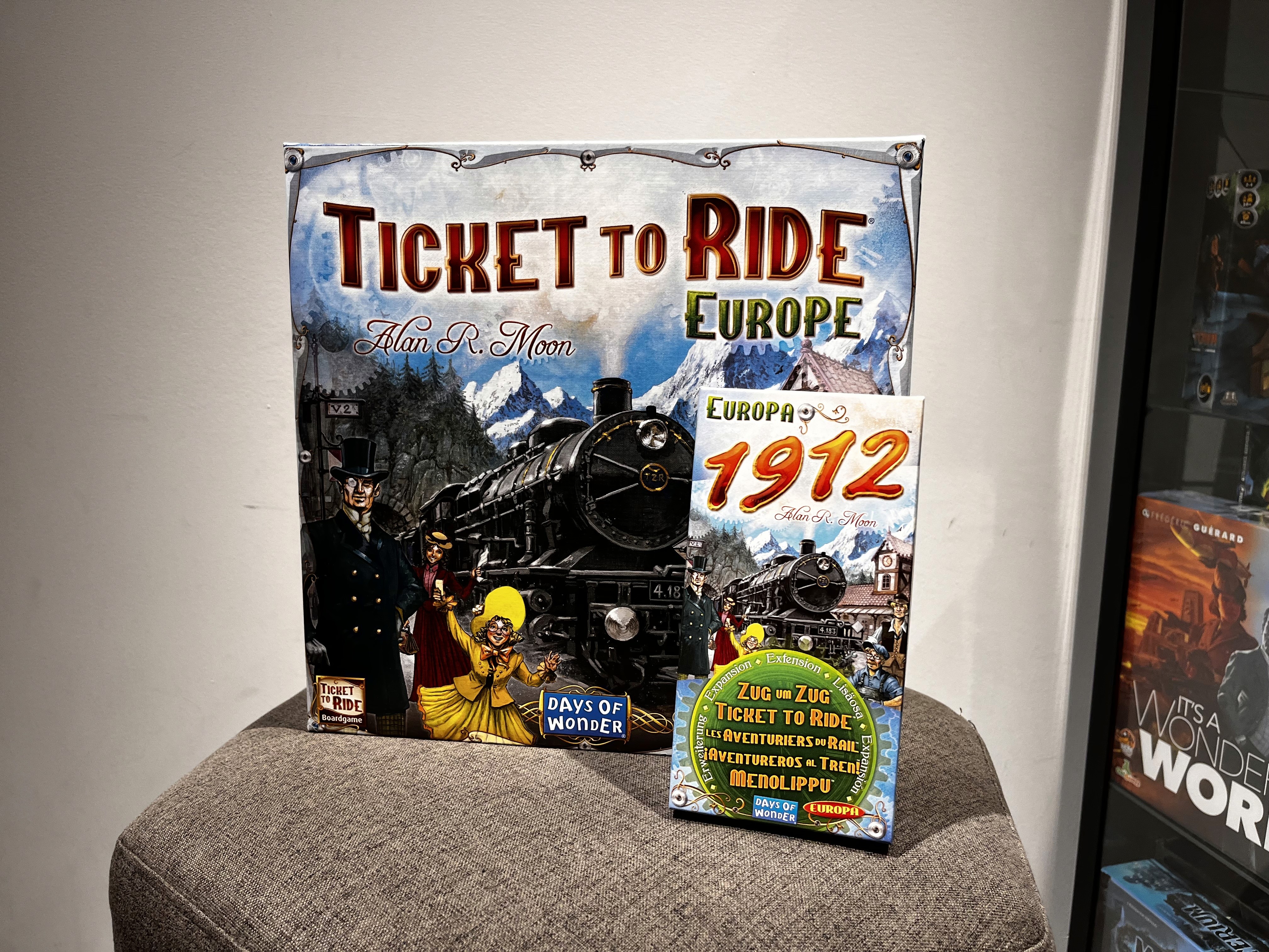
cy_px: 476
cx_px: 634
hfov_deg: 67.3
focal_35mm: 26
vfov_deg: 53.1
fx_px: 953
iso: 100
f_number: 1.6
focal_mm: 5.1
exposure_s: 1/120
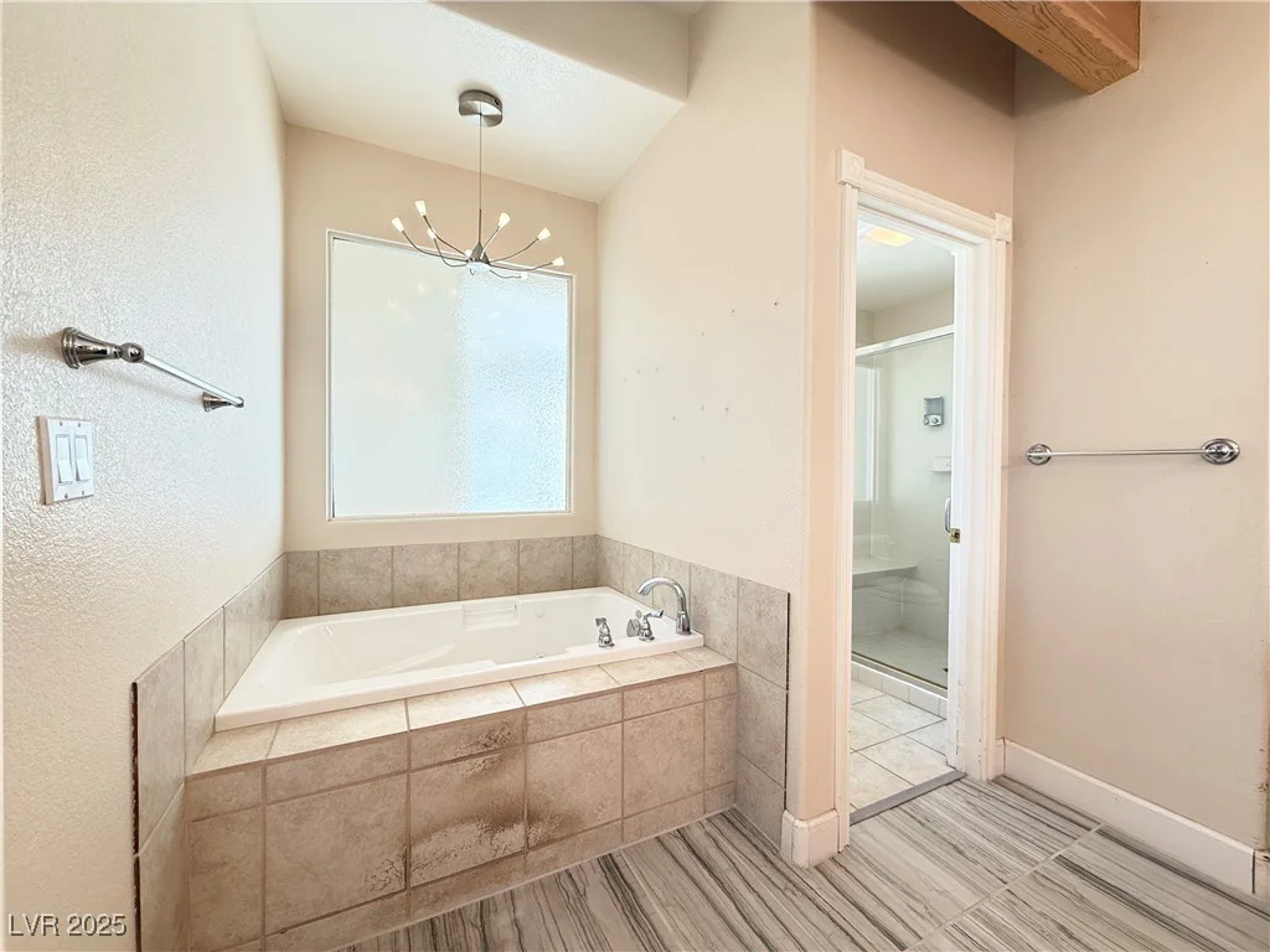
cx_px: 635
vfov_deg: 85.7
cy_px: 476
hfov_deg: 102.1
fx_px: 514
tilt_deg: -0.7
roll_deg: -1.0
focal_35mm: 14
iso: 160
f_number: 2.2
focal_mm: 2.22
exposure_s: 1/120
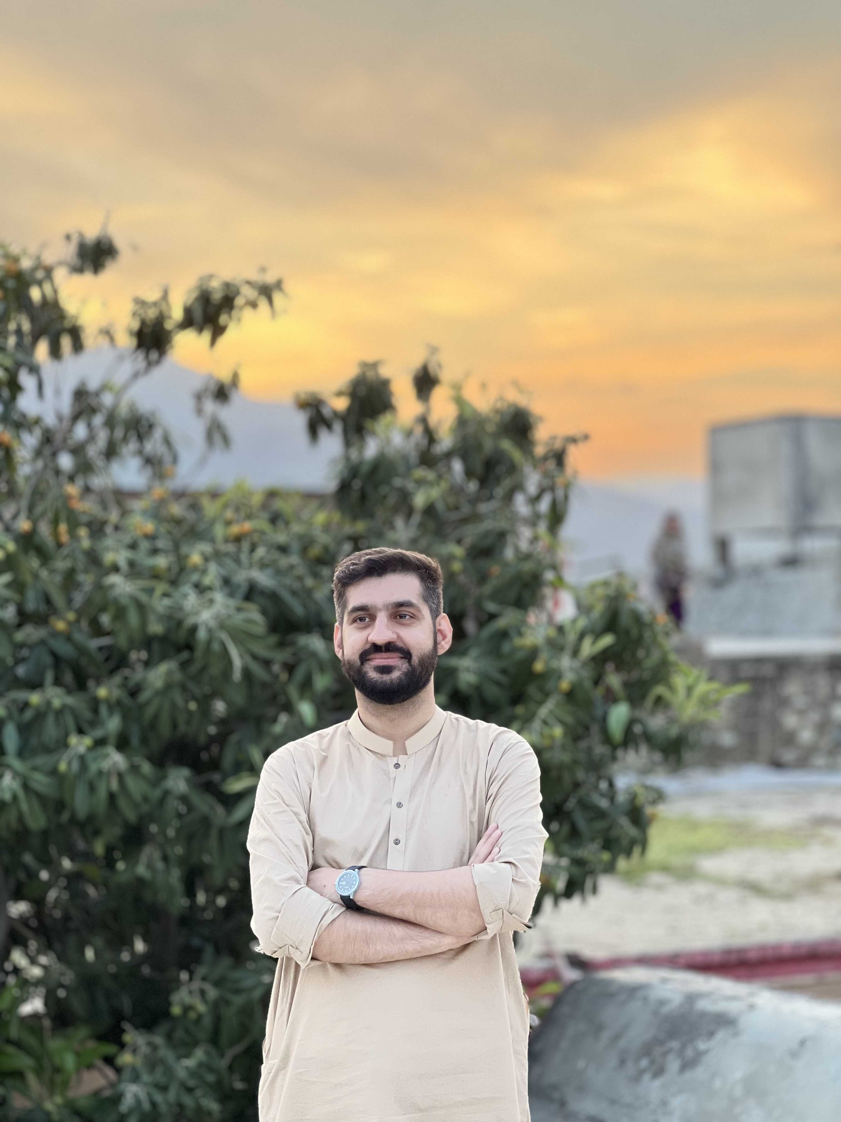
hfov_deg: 19.1
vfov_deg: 25.3
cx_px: 420
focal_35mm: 77
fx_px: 2494
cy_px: 561
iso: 200
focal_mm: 9
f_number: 2.8
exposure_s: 1/121
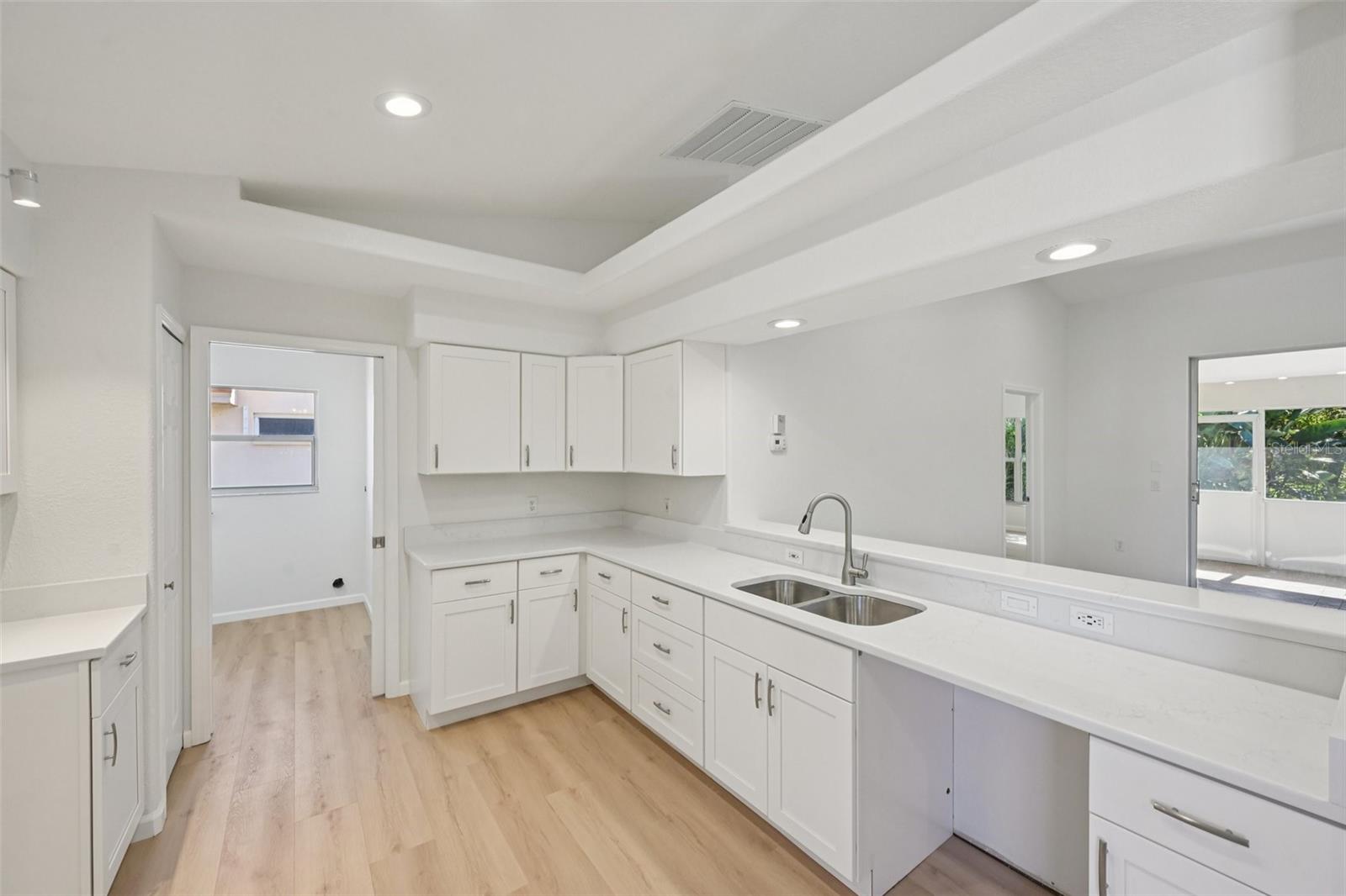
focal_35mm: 14
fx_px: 523
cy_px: 448
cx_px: 673
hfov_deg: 104.3
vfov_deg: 81.2
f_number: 8
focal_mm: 14
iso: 400
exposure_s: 1/60
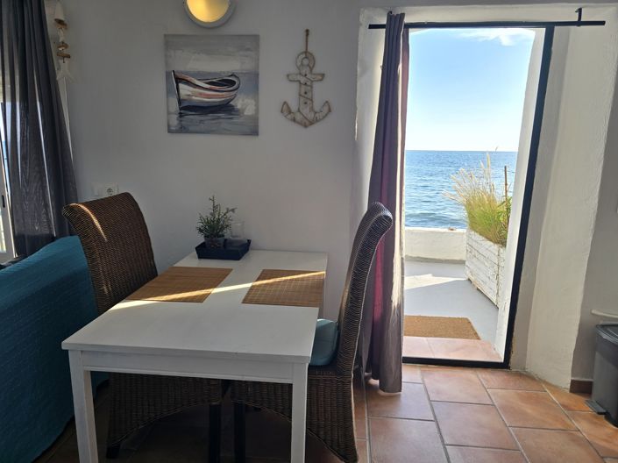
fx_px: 410
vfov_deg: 58.8
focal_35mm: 23
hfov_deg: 74.0
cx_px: 309
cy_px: 232
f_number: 1.7
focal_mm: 6.3
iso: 12
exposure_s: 1/137
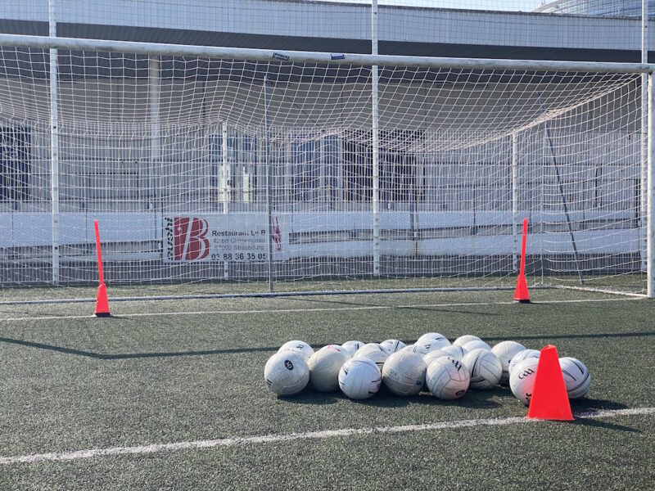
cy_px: 246
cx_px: 328
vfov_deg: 28.0
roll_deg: +0.2
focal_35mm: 52
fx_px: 984
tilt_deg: -4.3
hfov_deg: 36.8
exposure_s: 1/1453
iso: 20
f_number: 2
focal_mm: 6
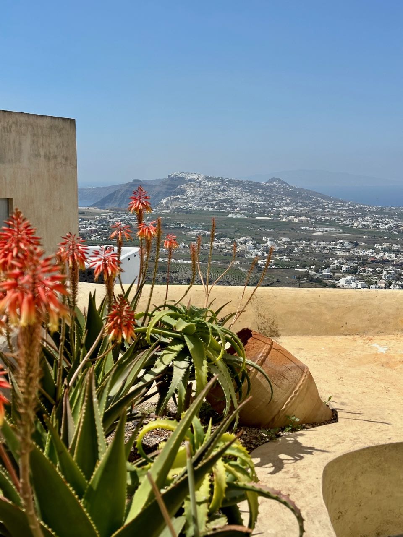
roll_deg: -1.4
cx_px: 202
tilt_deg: -7.3
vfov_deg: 39.7
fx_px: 745
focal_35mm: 48
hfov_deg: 30.3
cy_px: 268
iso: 64
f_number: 1.78
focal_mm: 6.86
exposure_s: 1/7092
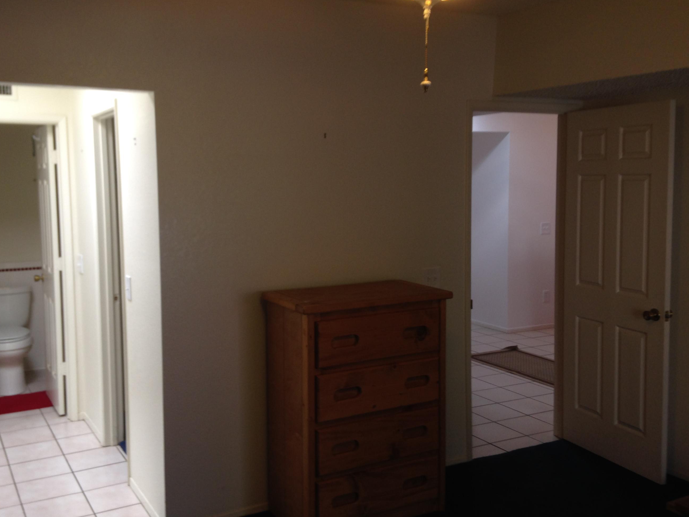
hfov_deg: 48.9
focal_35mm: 38
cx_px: 317
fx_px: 756
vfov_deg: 37.7
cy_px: 240
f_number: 2.4
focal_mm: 4.12
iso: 50
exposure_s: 1/20
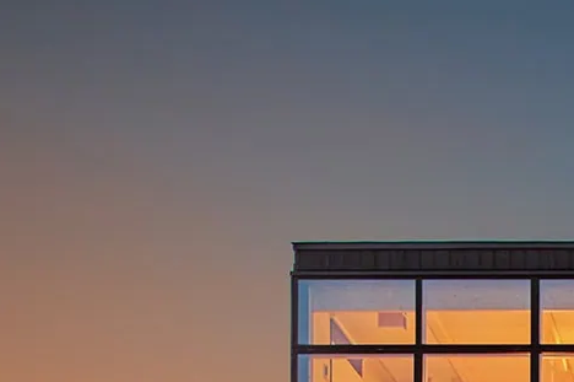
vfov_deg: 8.7
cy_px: 566
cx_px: 762
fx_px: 2453
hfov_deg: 12.9
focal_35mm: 154
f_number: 2.8
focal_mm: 45
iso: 400
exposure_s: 1/640
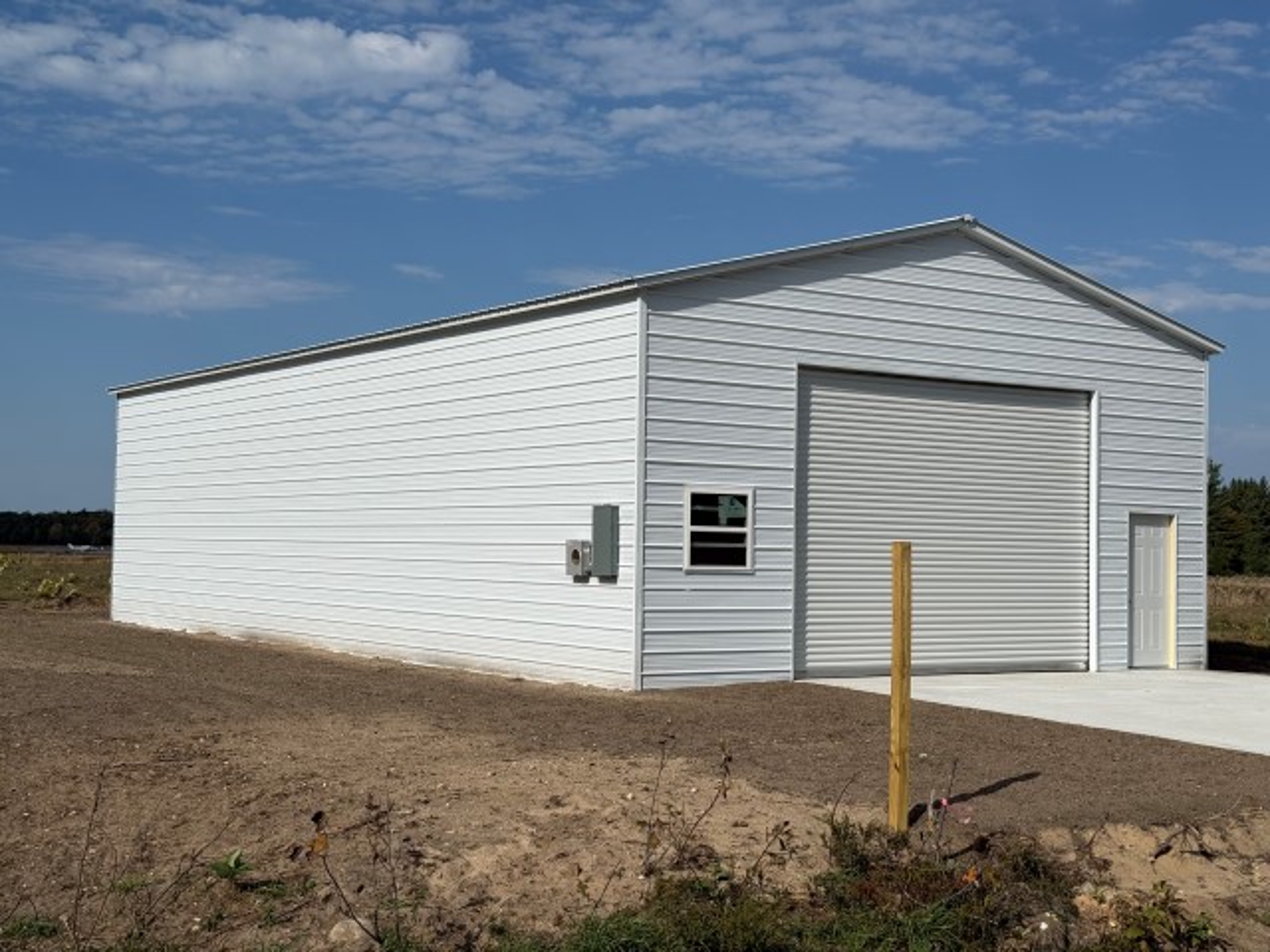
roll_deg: -1.3
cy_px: 476
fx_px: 1761
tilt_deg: +2.3
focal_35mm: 48
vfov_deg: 30.3
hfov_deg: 39.7
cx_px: 635
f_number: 1.78
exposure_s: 1/11364
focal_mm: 6.76
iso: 50
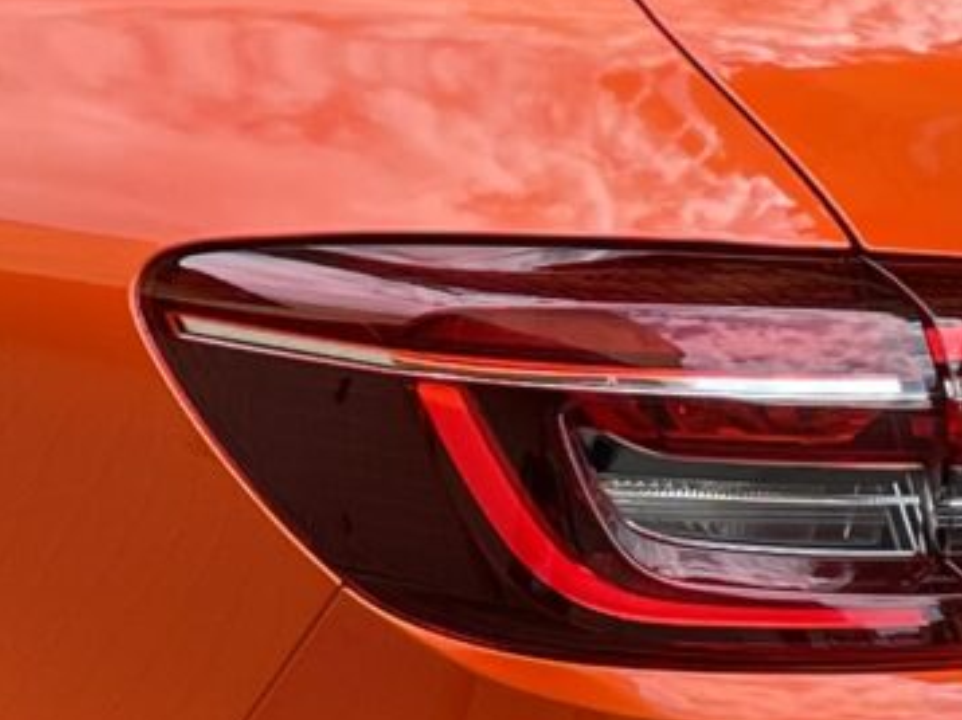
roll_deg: +0.1
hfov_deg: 10.4
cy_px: 435
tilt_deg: -15.3
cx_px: -349
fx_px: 5166
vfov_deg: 8.0
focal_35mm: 186
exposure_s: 1/409
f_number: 1.6
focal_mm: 4.2
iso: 32
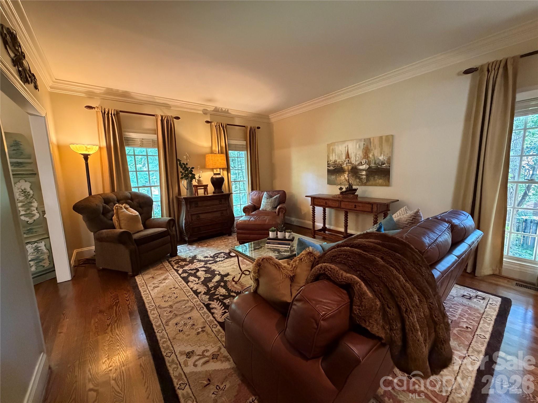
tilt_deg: -7.1
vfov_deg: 85.7
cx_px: 269
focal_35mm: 14
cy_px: 202
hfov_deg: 102.1
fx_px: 218
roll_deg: +2.2
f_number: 2.2
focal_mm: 2.22
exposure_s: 1/60
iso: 1000
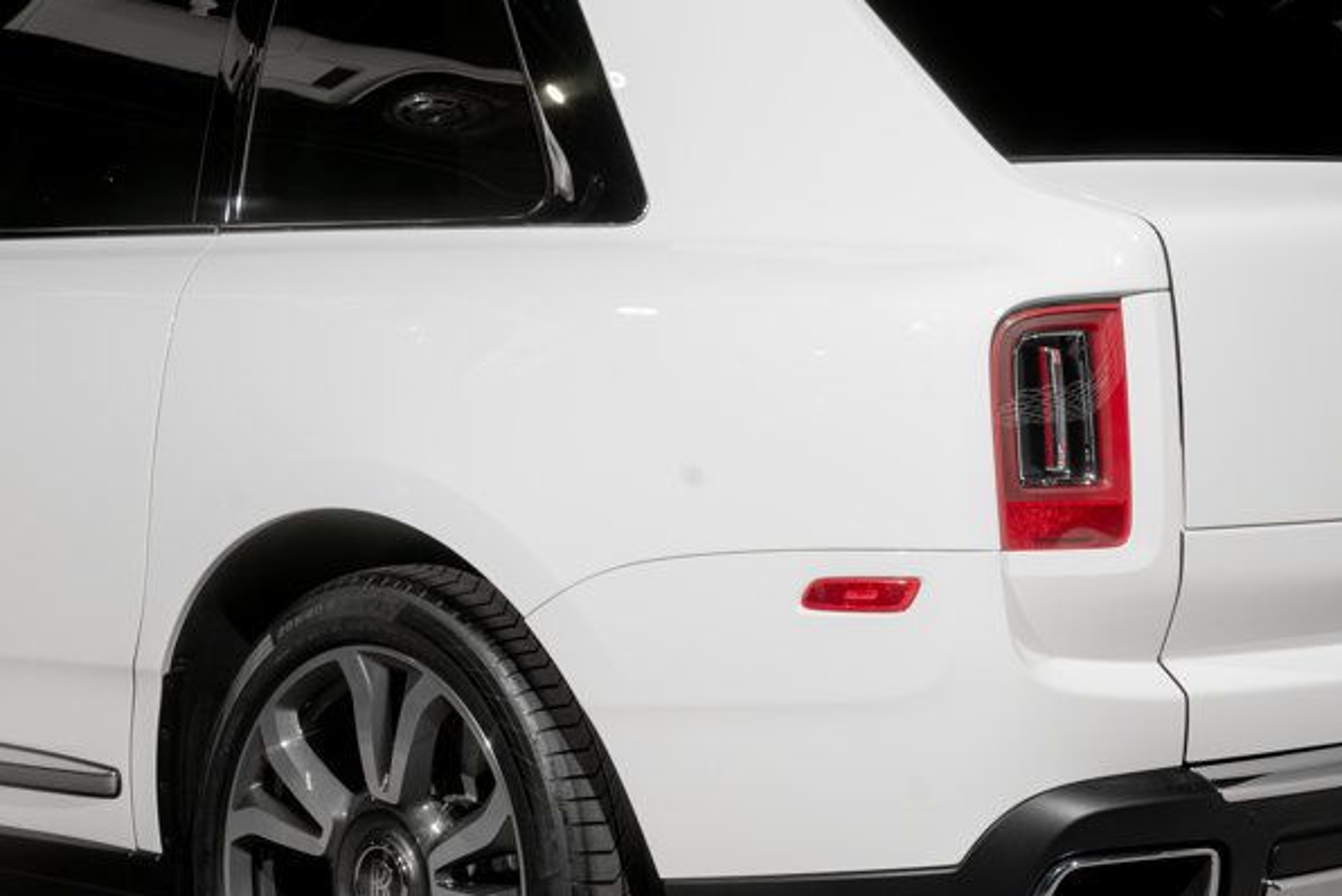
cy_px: 501
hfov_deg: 25.5
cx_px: 937
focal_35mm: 79
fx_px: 2946
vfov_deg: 17.3
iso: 400
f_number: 9
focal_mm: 46
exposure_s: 1/125
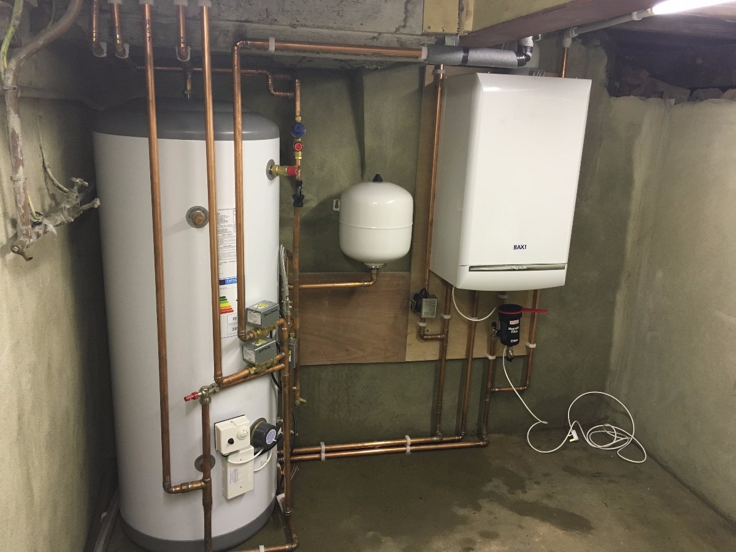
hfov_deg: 61.7
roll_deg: -3.8
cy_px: 276
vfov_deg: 48.2
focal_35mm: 29
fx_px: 617
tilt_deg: -15.4
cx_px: 368
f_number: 2.2
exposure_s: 1/33
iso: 160
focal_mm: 4.15
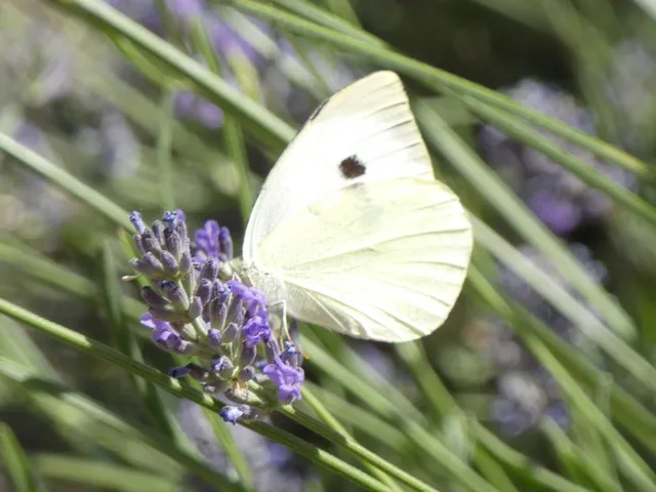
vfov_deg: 3.4
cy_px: 246
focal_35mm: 440
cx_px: 328
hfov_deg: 4.5
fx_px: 8338
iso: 80
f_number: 5.6
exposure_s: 1/200
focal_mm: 78.8
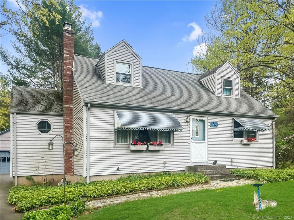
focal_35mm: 26
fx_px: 221
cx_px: 147
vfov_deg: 53.1
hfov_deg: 67.3
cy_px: 110
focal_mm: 4.2
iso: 32
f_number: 1.6
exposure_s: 1/1984
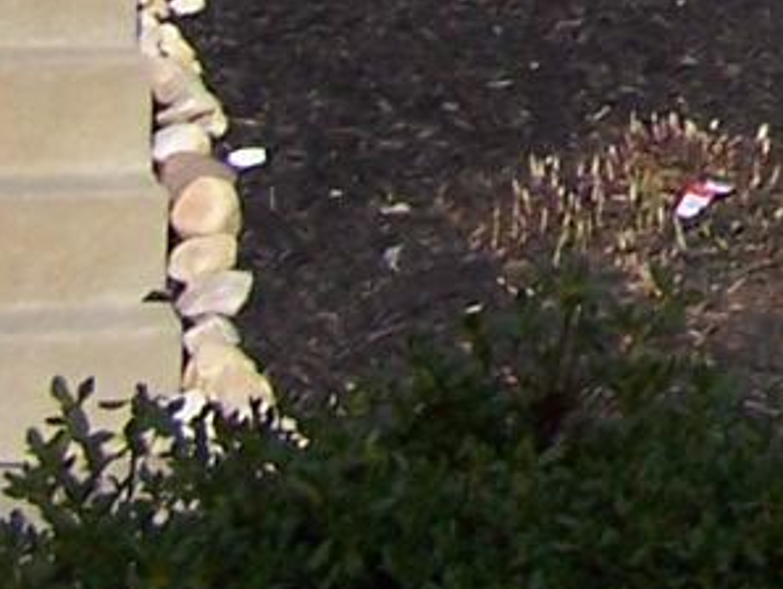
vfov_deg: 6.7
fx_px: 4777
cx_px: 2063
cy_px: -810
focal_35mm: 211
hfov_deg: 8.4
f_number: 4
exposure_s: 1/500
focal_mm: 6.3
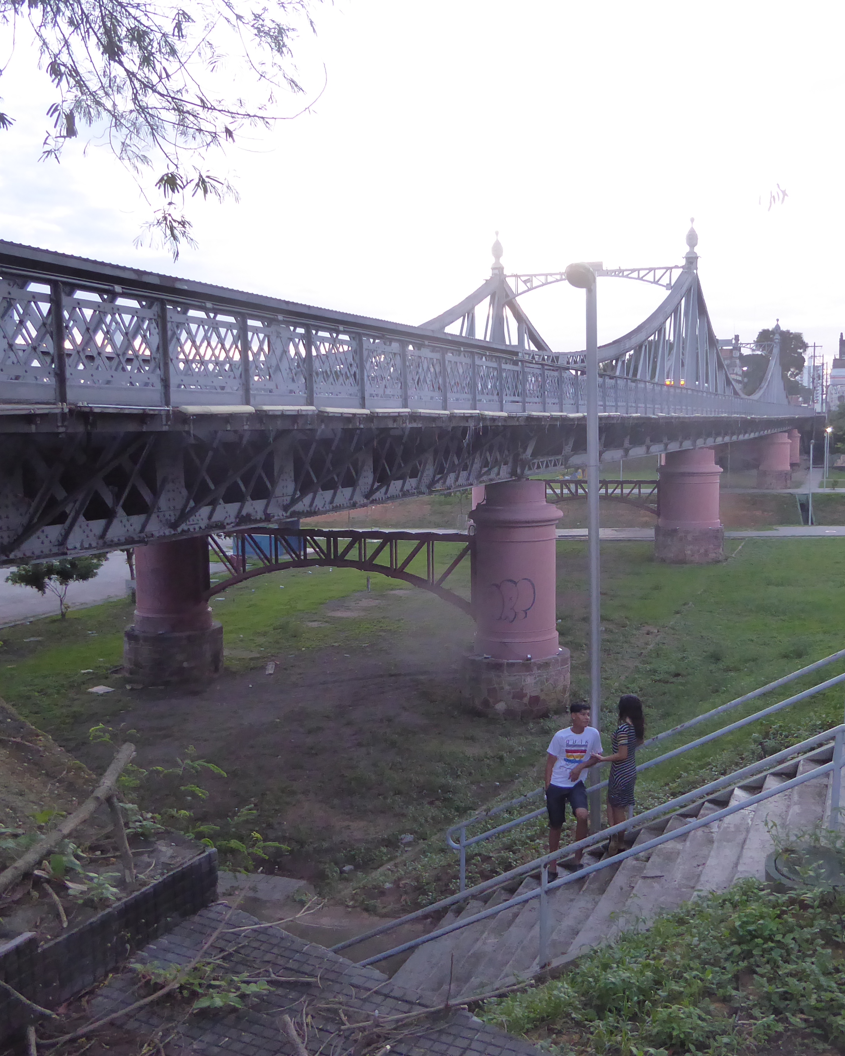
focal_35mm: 35
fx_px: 1094
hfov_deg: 42.1
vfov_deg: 51.5
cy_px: 546
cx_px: 488
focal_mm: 4.3
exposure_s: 1/30
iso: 400
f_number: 3.3
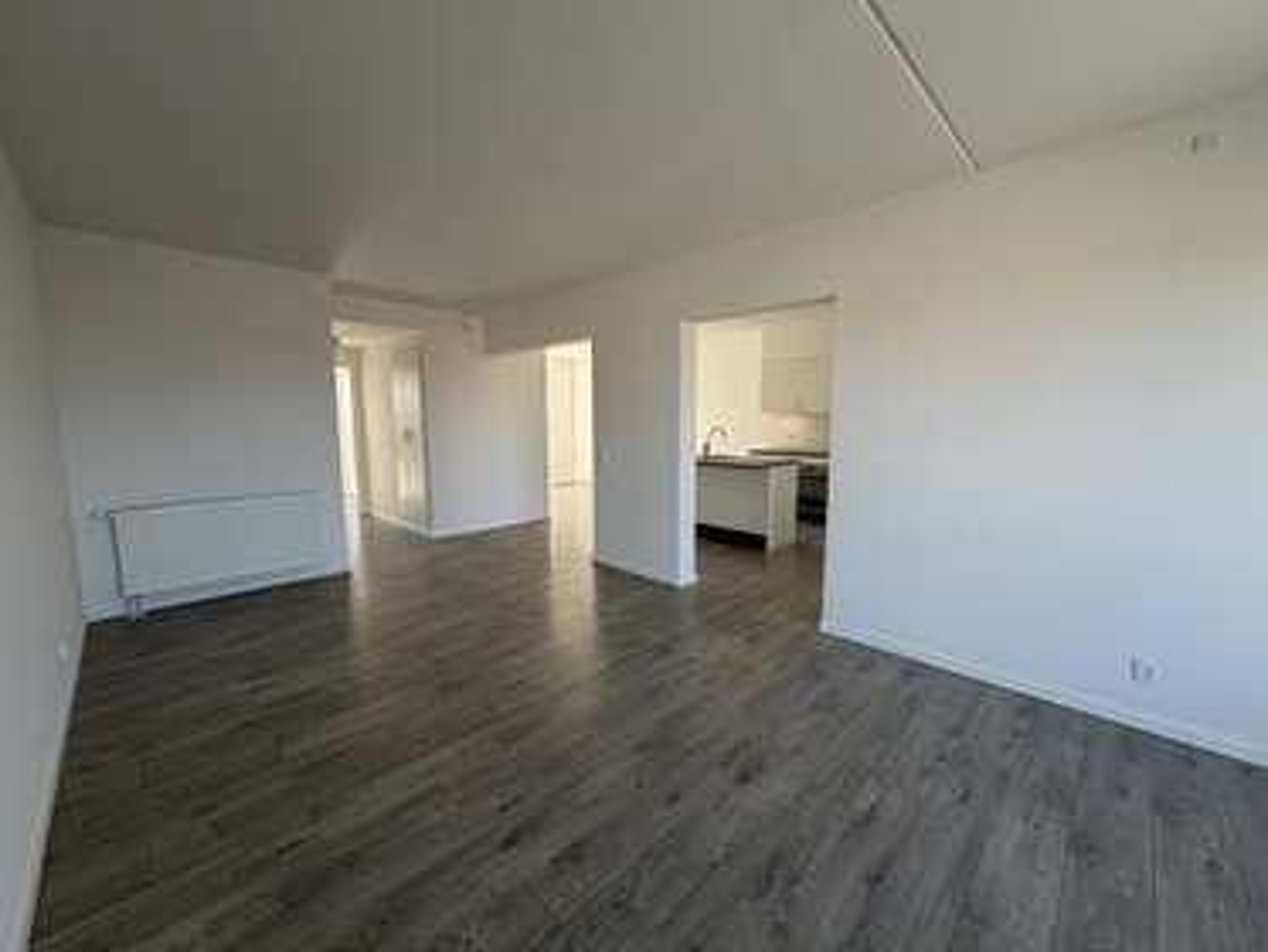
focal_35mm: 14
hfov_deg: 102.0
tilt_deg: -6.8
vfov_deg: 85.7
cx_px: 634
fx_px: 513
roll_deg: +0.4
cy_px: 476
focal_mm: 2.22
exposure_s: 1/121
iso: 50
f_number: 2.2
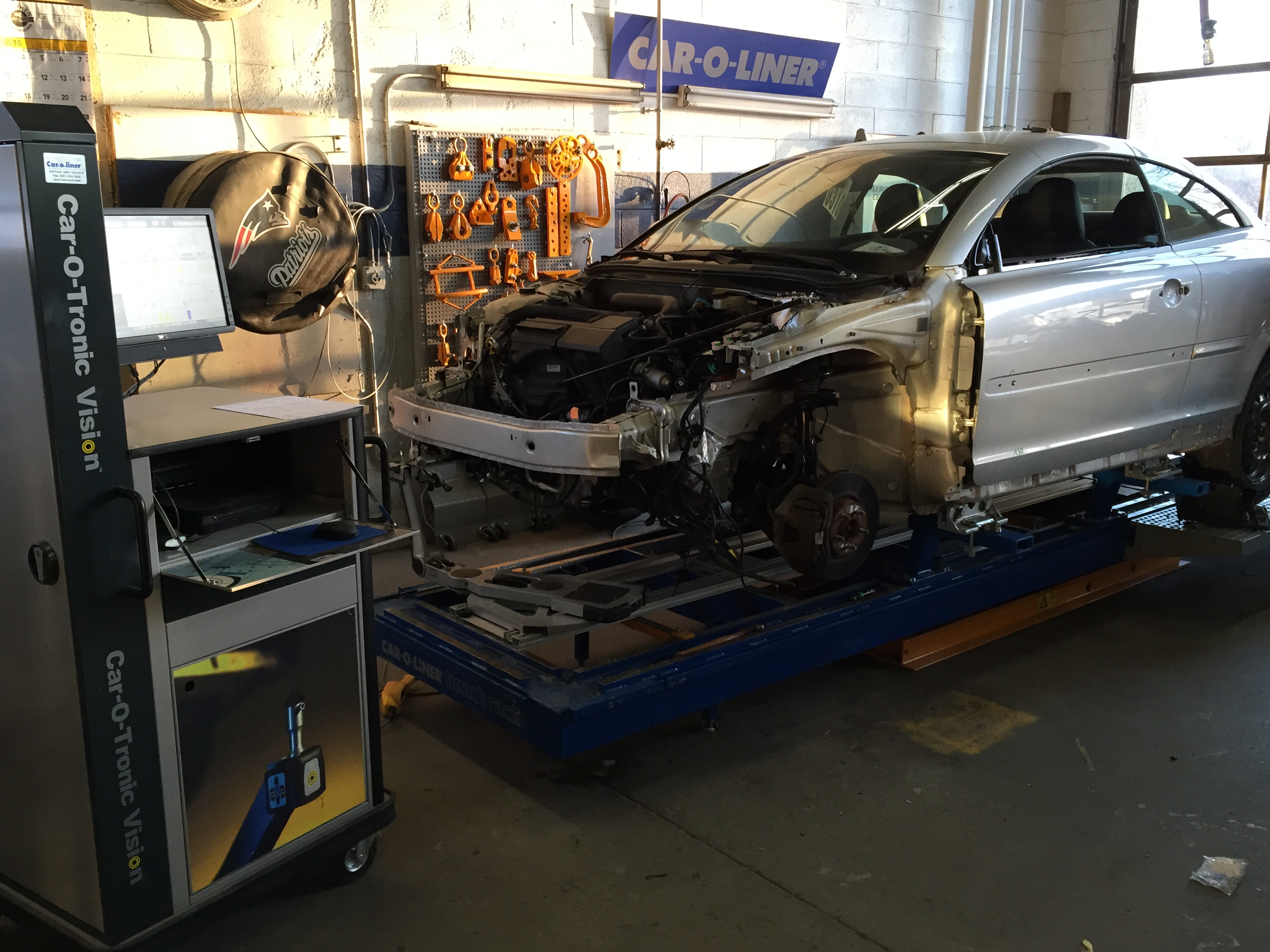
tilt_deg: -12.2
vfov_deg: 44.2
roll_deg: +1.0
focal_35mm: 32
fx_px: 1174
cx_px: 634
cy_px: 473
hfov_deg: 56.8
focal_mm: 4.15
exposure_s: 1/30
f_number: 2.2
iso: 40
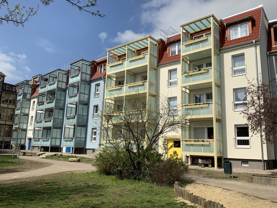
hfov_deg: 61.7
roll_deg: -1.6
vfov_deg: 48.2
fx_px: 232
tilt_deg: +10.8
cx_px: 138
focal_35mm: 29
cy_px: 104
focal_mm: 3
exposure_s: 1/3788
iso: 20
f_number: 1.8
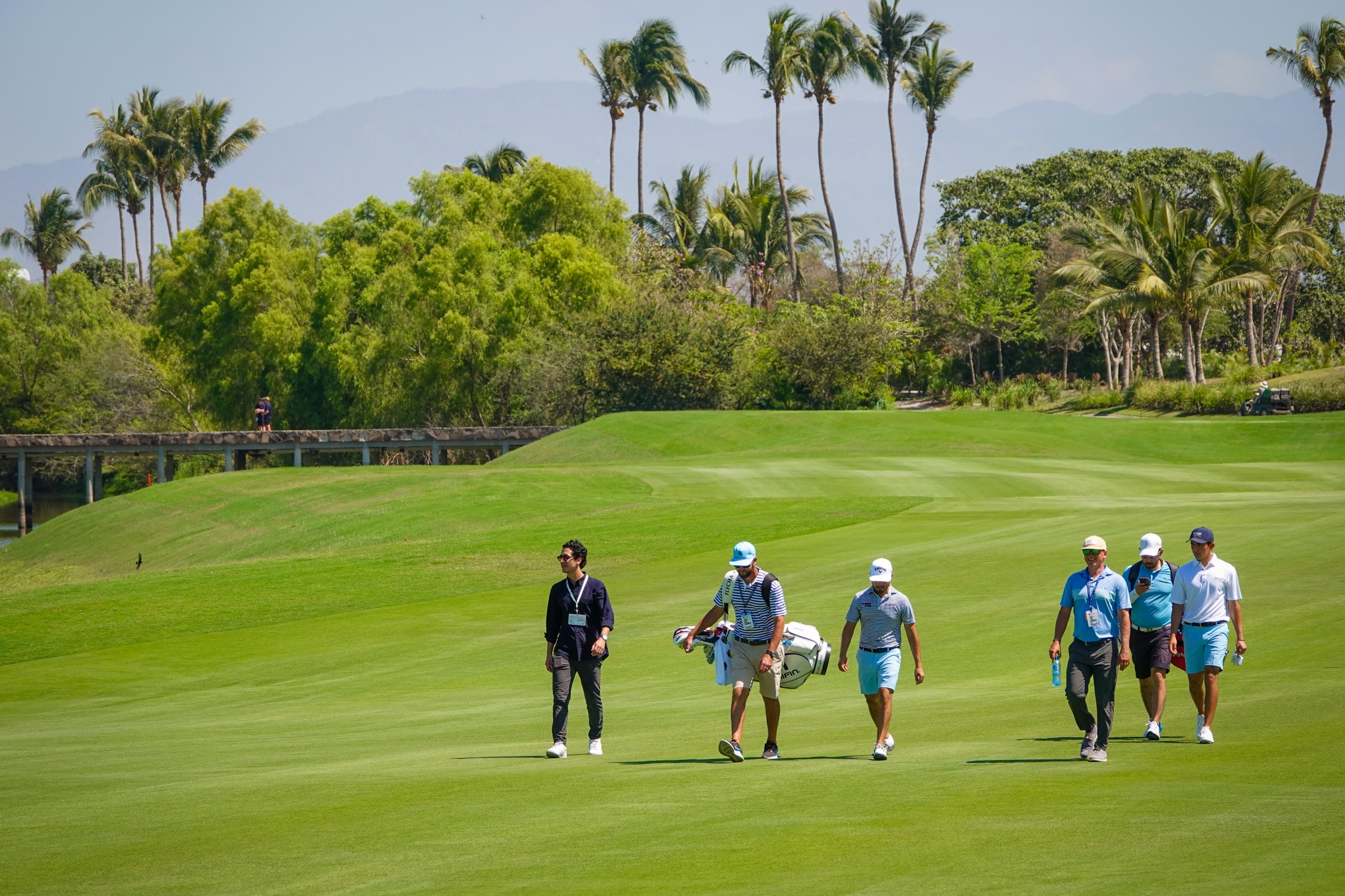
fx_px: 8555
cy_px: 448
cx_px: 672
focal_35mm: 229
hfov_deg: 9.0
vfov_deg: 6.0
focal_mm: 83.9
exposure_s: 1/800
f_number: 4
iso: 100
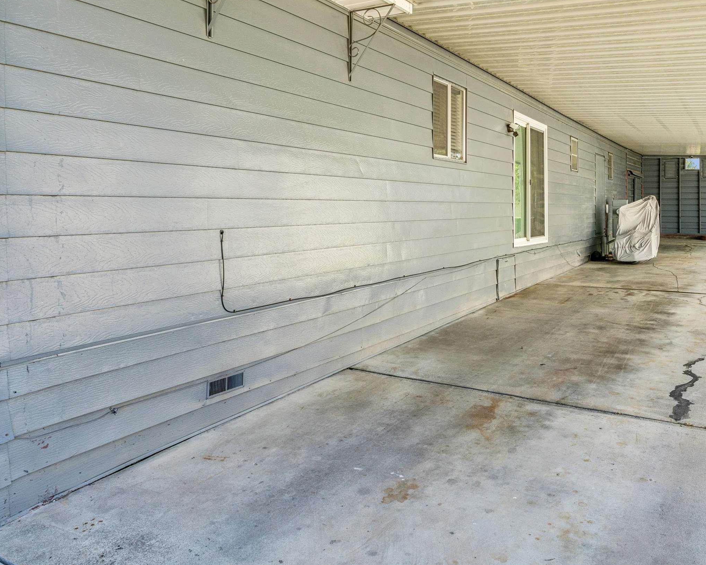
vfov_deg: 51.5
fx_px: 579
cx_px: 388
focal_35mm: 28
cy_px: 213
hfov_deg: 62.6
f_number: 13
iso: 400
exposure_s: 1/80
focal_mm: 19.5
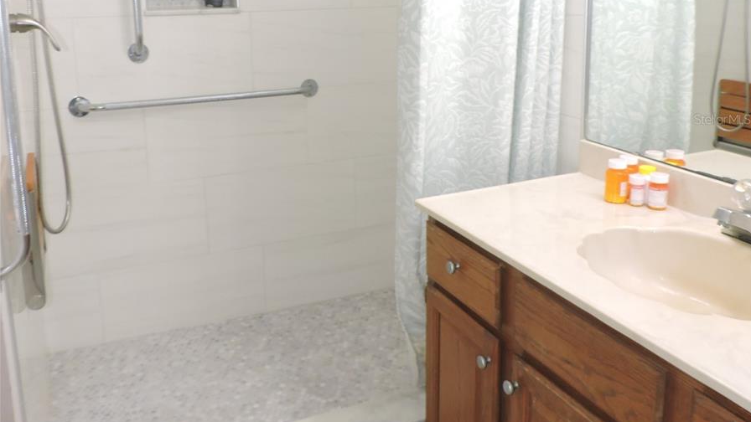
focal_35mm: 35
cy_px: 119
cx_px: 376
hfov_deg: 56.6
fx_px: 697
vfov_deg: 33.2
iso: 360
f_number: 3
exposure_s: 1/40
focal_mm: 4.3
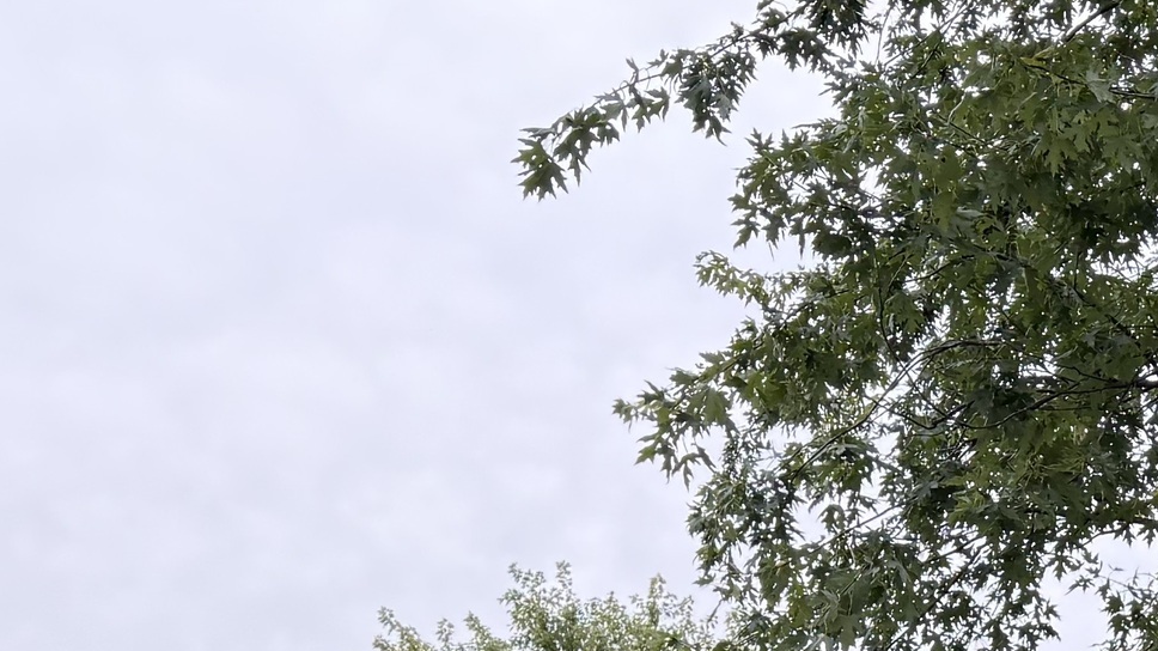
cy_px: 1065
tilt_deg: +6.2
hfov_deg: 22.5
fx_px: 2548
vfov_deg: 13.5
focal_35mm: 83
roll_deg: -1.1
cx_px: 1568
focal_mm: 6.76
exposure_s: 1/1106
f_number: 1.78
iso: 100
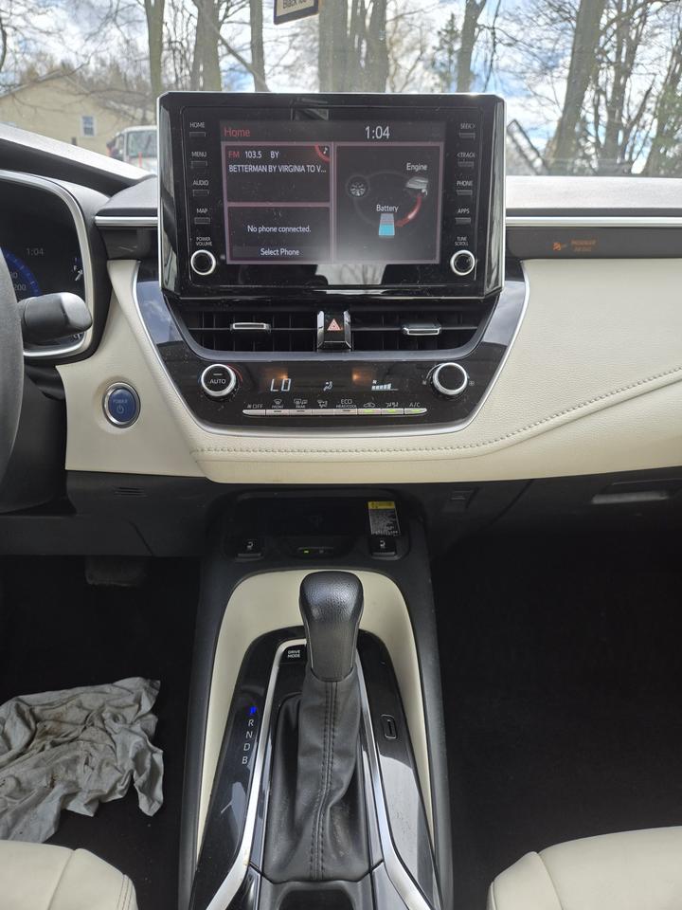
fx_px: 604
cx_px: 341
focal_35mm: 23
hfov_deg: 58.9
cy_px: 455
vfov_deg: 73.9
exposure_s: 1/273
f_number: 1.8
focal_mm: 5.4
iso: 25
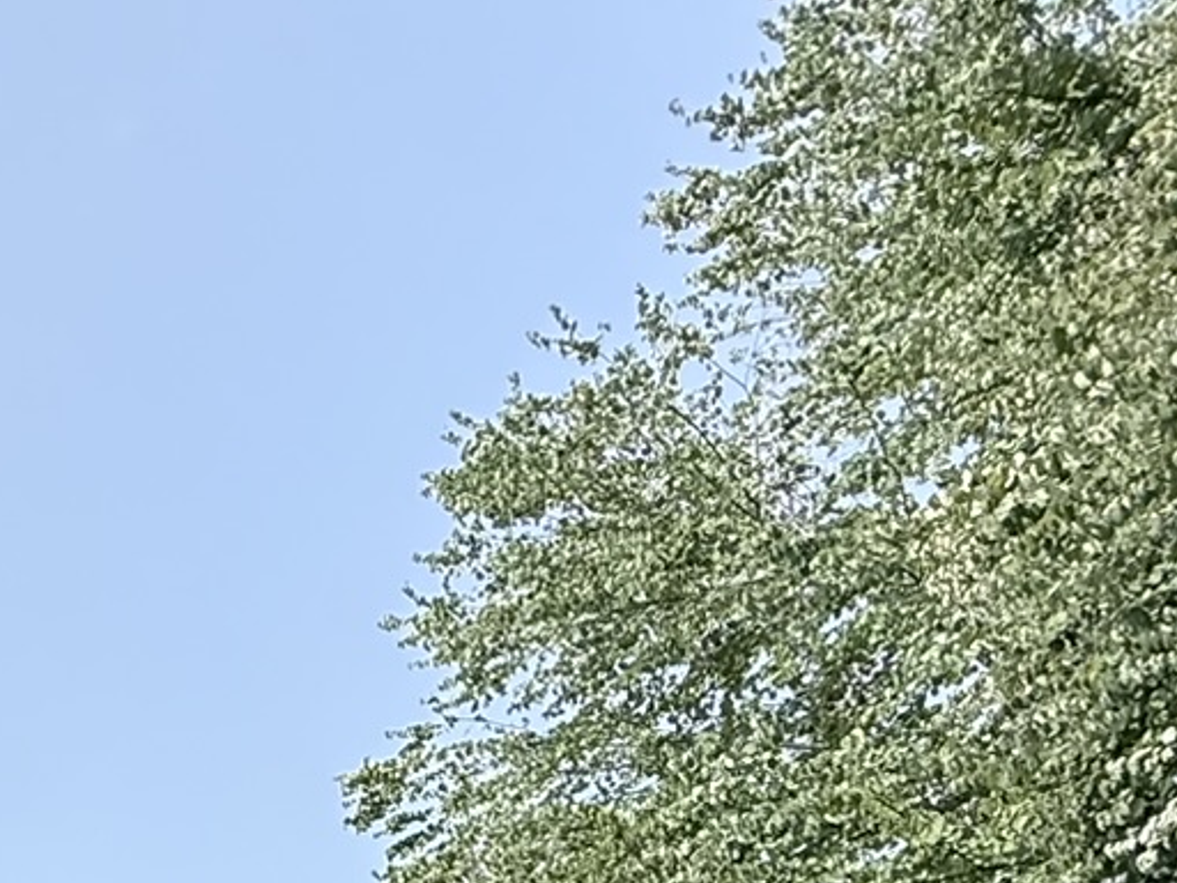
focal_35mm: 56
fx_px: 1904
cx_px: -494
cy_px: 1656
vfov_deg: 18.9
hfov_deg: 26.7
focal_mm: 2.22
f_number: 2.2
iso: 64
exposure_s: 1/1285
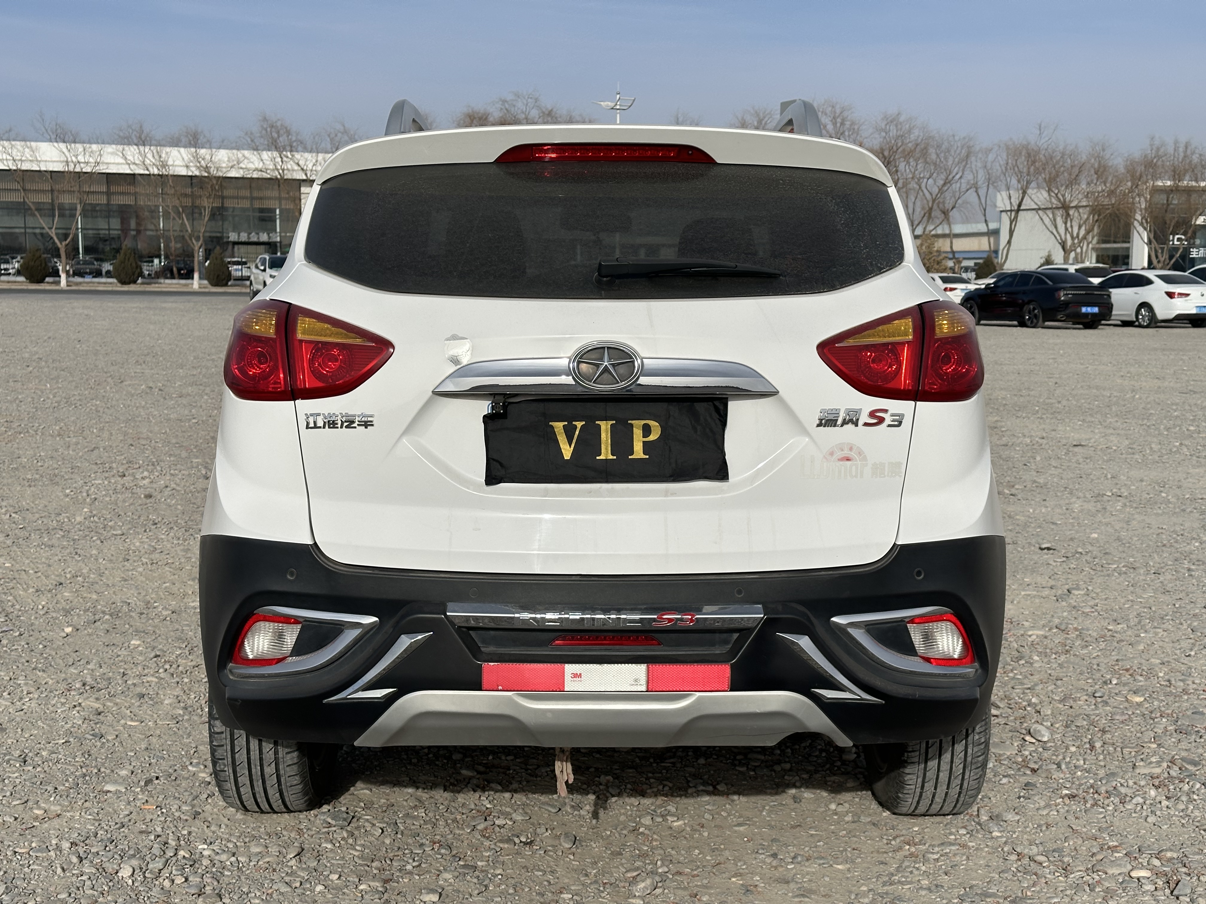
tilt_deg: -6.9
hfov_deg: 39.7
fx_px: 1672
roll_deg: +0.0
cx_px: 603
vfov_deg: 30.3
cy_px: 452
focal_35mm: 48
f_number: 1.78
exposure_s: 1/8197
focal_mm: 6.86
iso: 64
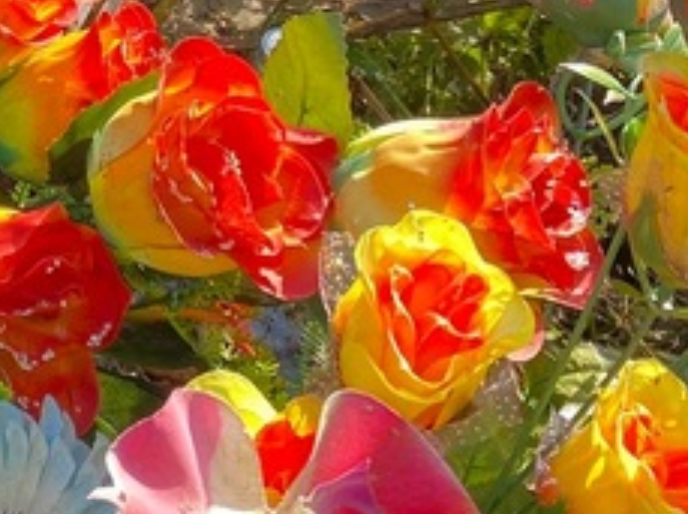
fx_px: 1806
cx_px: -355
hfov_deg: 18.9
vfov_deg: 14.5
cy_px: -370
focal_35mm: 91
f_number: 1.8
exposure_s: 1/263
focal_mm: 4.25
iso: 32
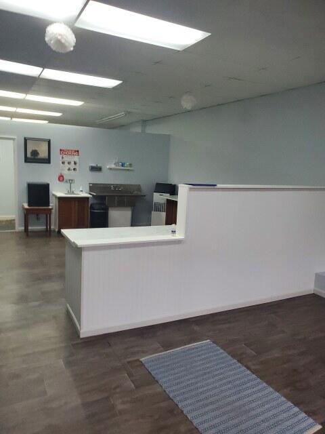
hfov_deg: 53.1
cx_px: 162
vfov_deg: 67.3
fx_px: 325
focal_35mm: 26
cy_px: 217
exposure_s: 1/120
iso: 320
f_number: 2.4
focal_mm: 4.3
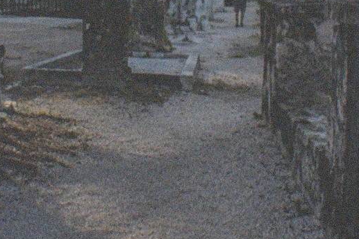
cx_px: 137
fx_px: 987
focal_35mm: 99
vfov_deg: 13.8
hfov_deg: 20.6
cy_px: 87
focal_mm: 40
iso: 6400
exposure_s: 1/40
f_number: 8
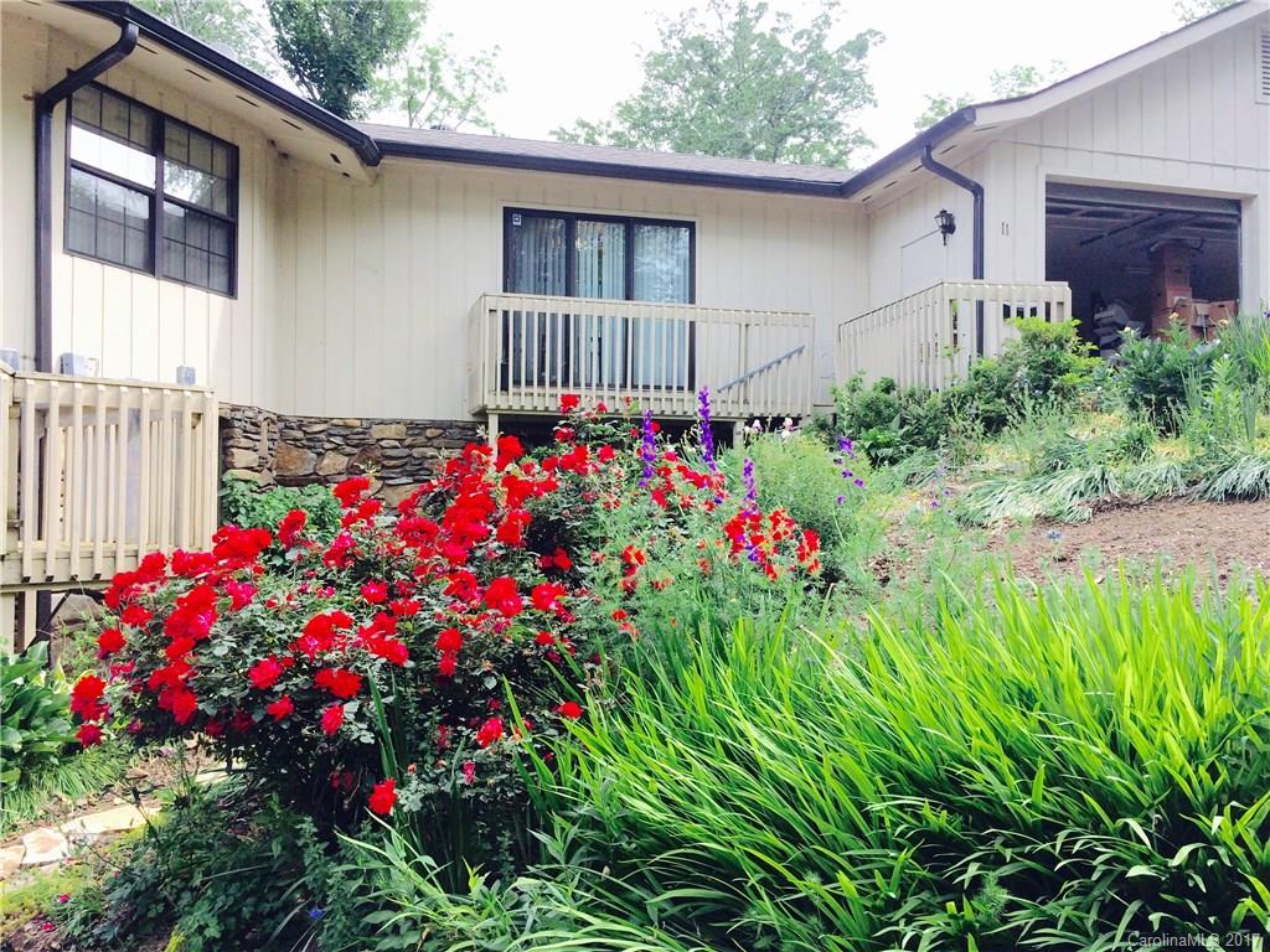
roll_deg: +0.3
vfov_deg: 48.2
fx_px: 1064
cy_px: 476
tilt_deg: +3.0
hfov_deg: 61.7
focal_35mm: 29
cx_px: 635
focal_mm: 4.15
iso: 32
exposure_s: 1/562
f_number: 2.2
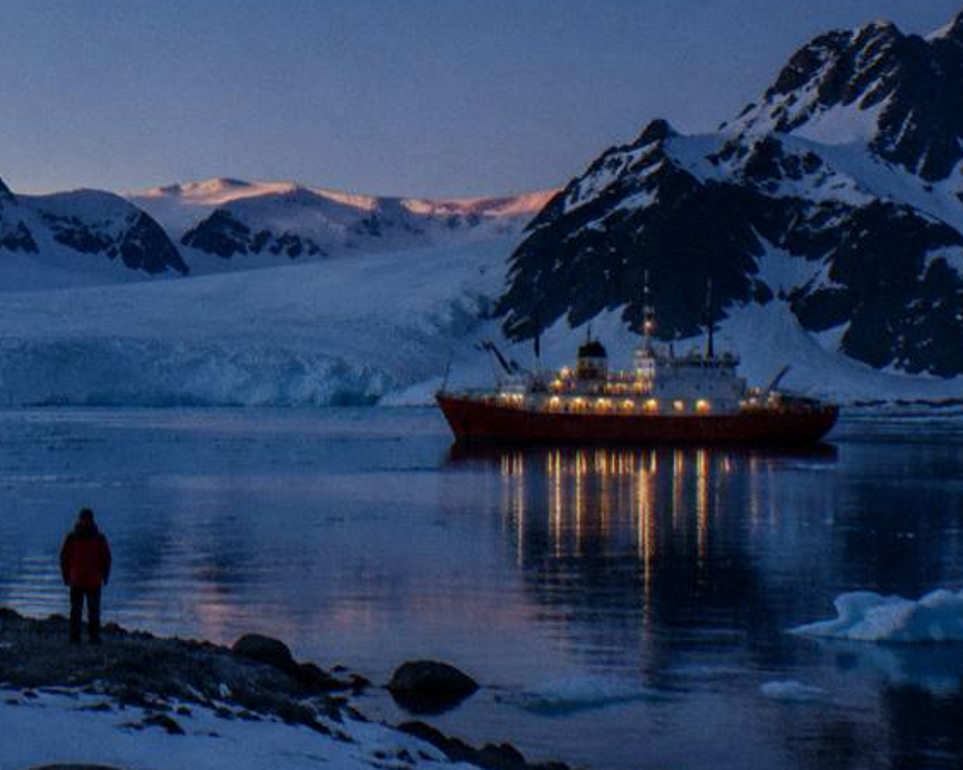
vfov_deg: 37.3
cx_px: 446
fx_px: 1140
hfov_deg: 45.8
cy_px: 388
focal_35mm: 40
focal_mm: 24
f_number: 2.5
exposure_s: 1/160
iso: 3200
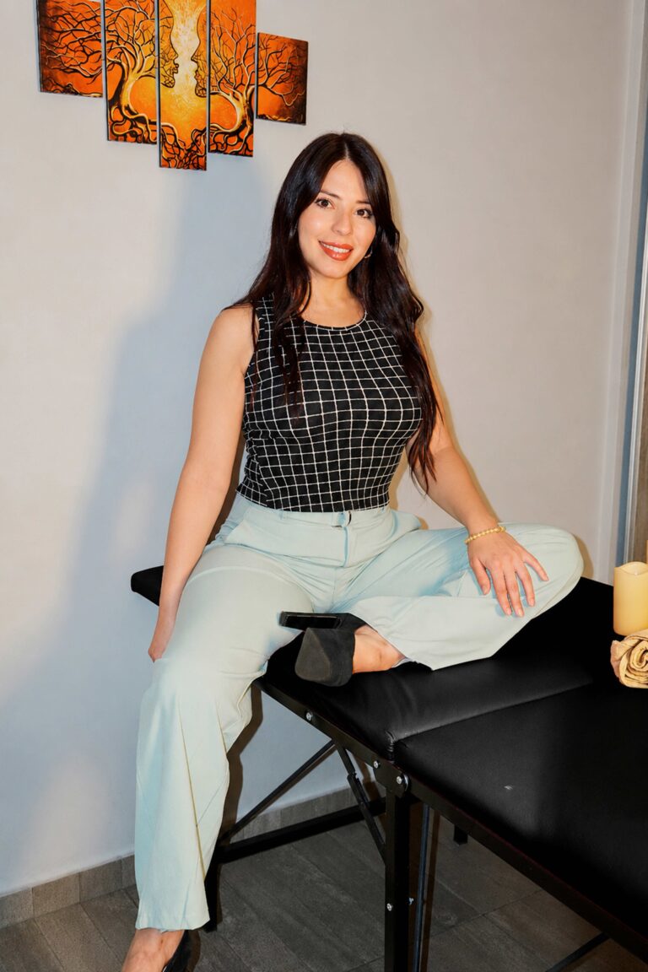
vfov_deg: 54.4
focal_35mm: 35
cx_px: 324
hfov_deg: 37.9
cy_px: 486
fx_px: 945
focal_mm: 35
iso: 400
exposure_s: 1/40
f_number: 4.5
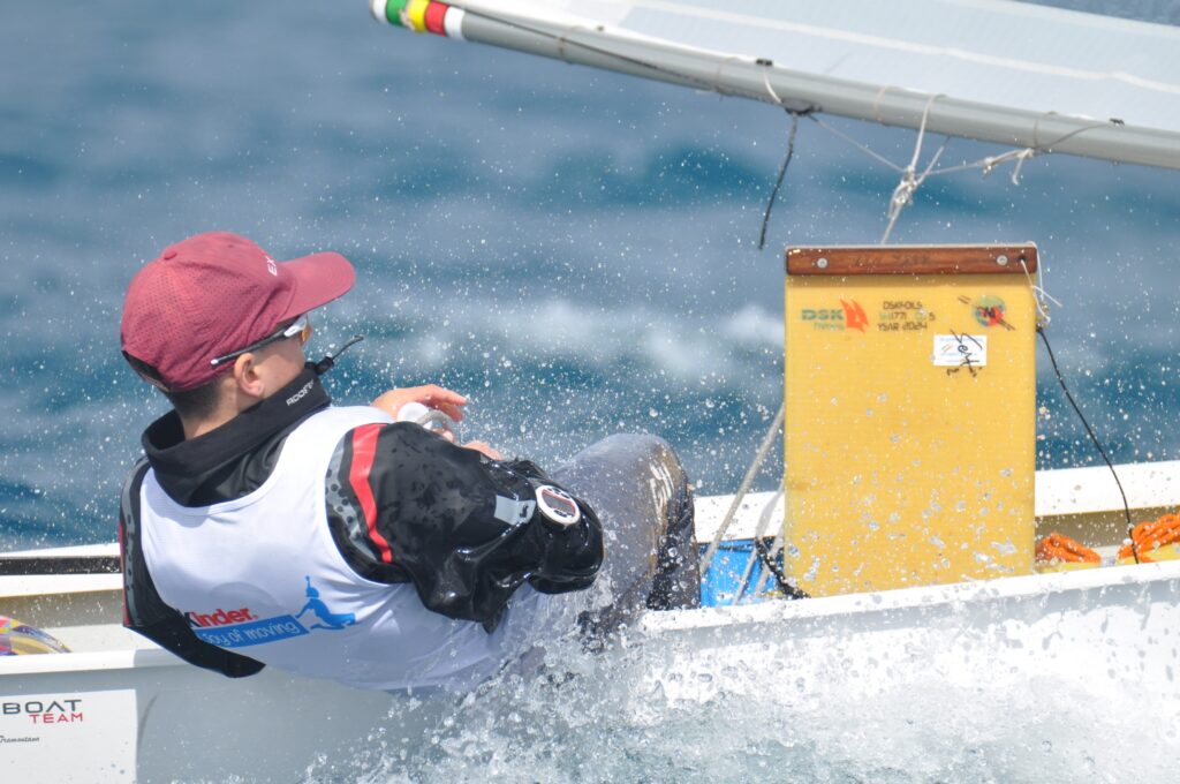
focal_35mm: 750
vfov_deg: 1.8
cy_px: 392
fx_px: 24552
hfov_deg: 2.8
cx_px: 590
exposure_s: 1/1600
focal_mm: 500
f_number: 7.1
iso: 400
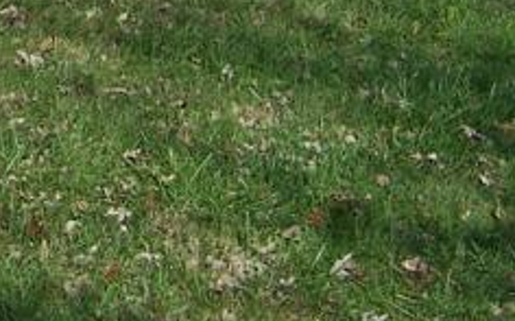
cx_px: -404
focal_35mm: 175
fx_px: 2454
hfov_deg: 11.2
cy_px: -463
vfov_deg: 7.0
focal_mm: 6.3
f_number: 4
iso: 80
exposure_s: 1/500
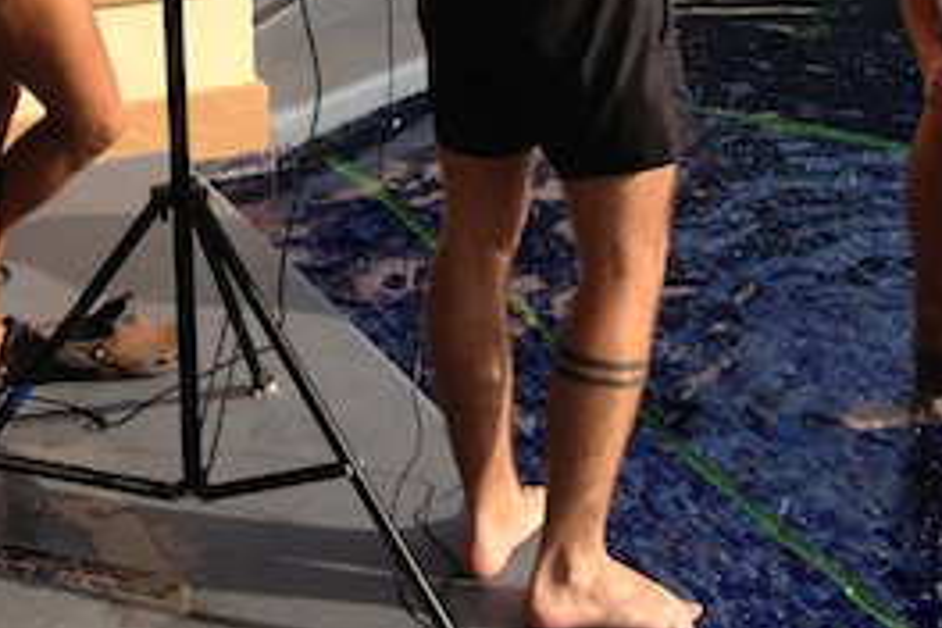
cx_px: 557
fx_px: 2093
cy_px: -109
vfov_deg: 16.4
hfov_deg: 25.3
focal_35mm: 80
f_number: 2.4
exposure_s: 1/1227
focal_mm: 4.28
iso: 50
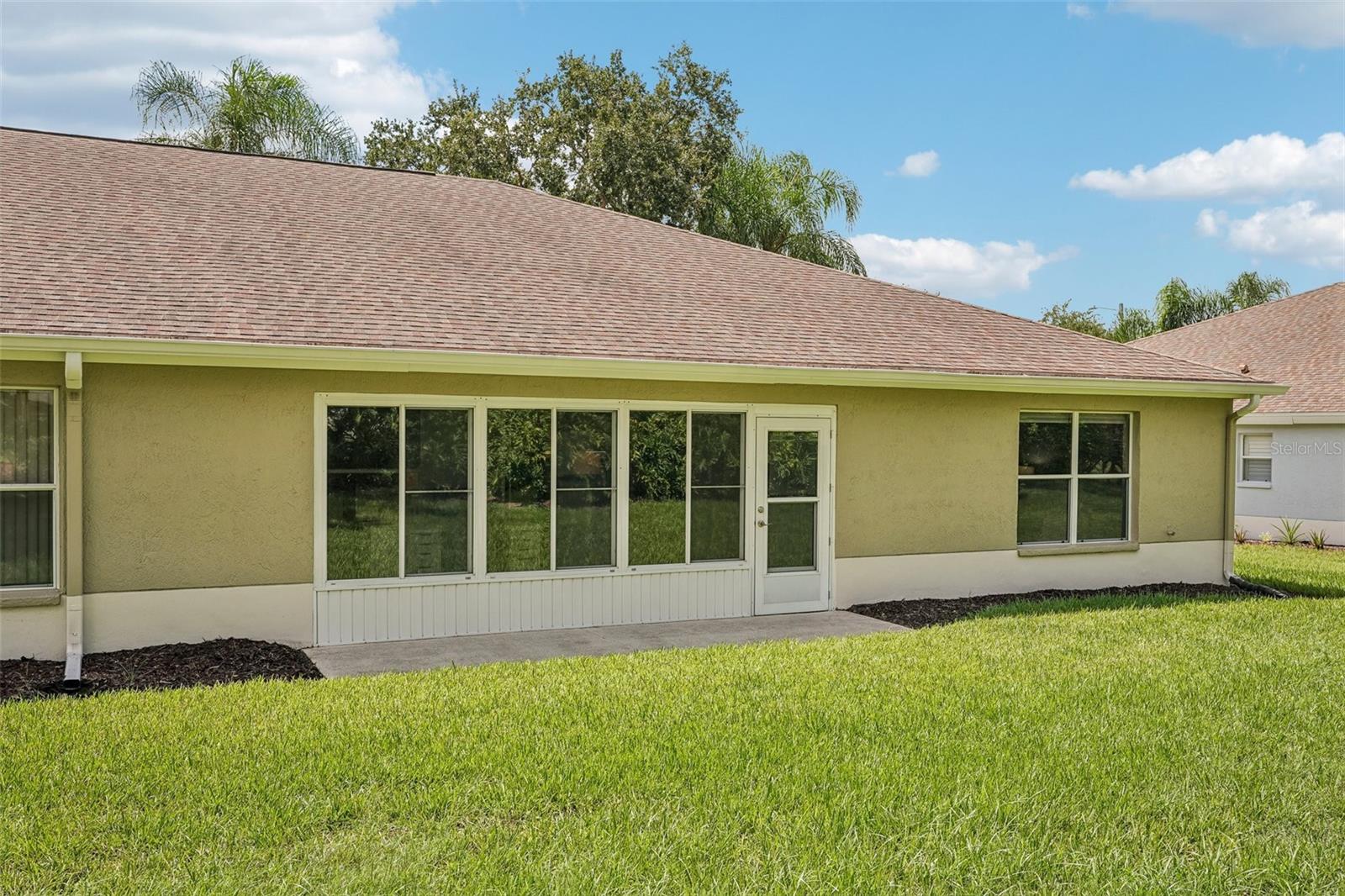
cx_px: 672
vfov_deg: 42.9
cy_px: 448
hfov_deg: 61.1
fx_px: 1139
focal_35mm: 30
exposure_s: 1/500
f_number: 8
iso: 400
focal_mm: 30.5
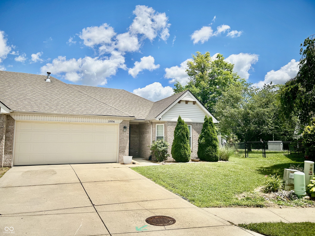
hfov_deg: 67.3
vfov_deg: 53.1
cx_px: 158
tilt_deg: +5.3
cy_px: 118
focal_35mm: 26
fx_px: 237
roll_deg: +0.1
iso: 50
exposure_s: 1/8000
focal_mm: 5.7
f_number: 1.5
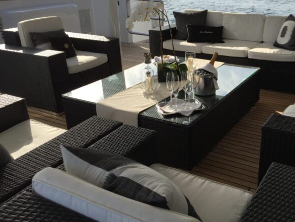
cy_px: 105
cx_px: 192
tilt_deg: -24.4
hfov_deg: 48.3
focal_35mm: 38
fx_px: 324
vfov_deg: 37.7
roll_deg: -0.1
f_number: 2.2
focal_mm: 4.15
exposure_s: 1/1883
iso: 32
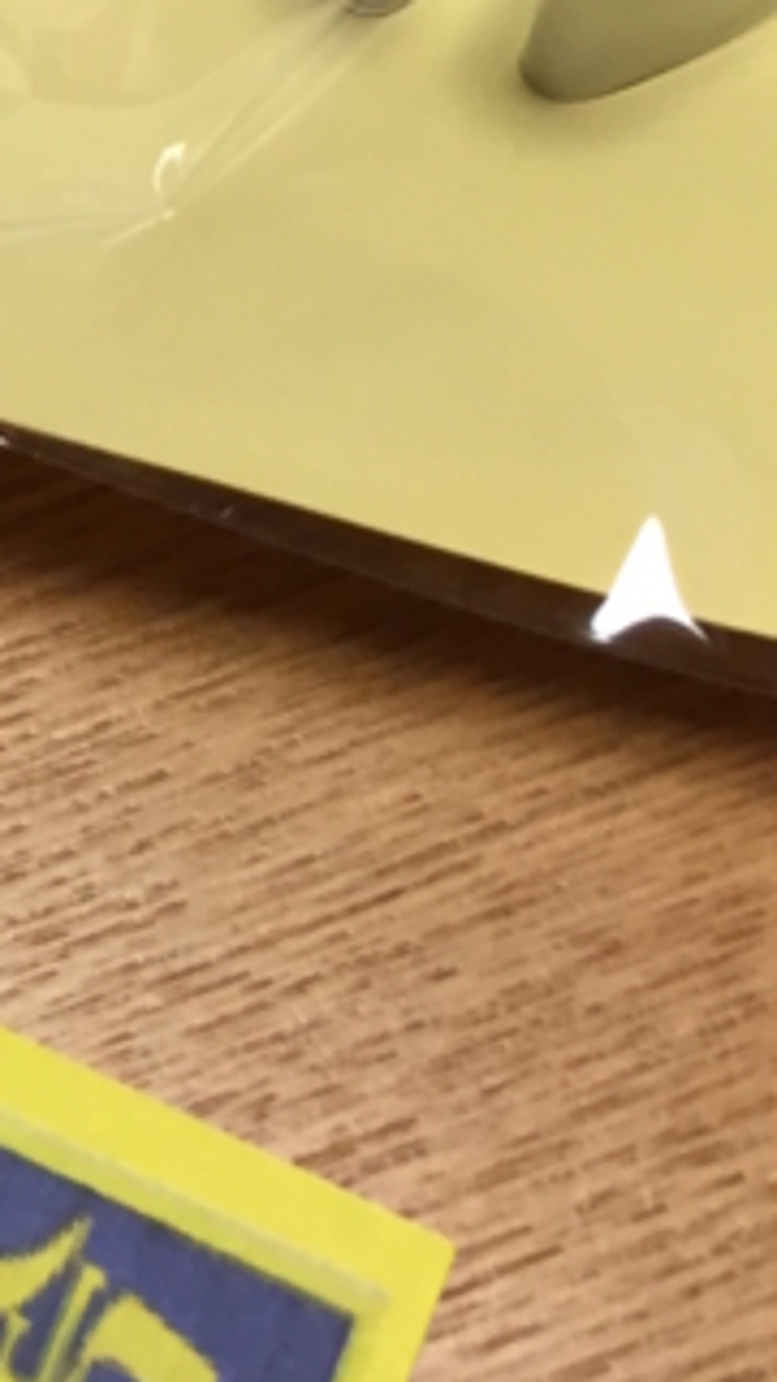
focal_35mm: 101
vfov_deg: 20.7
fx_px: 3699
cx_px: -376
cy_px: 138
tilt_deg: -64.3
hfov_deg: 11.5
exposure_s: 1/30
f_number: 2.2
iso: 32
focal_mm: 4.15
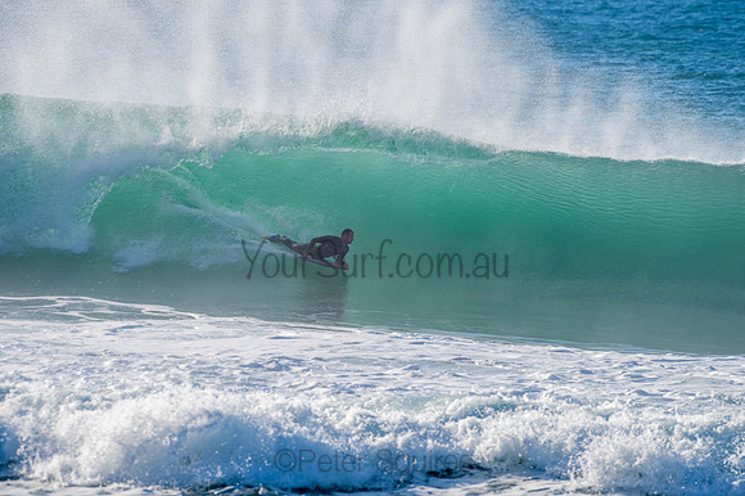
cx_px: 372
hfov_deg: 3.4
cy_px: 248
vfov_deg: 2.2
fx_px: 12673
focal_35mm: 613
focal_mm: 500
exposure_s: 1/320
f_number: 8
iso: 64
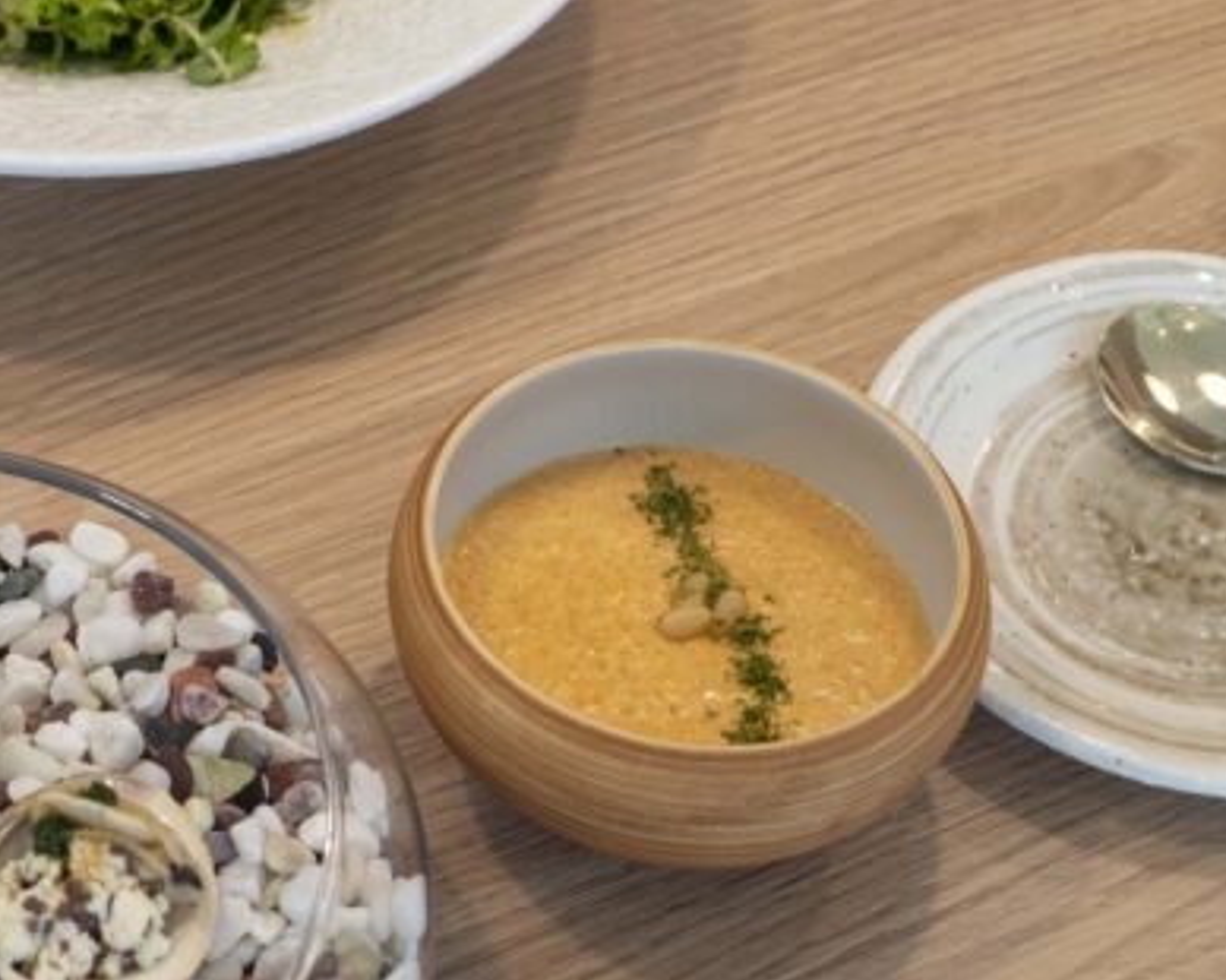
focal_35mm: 119
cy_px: 90
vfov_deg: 12.8
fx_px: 4316
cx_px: -13
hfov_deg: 15.8
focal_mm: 48
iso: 800
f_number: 5.6
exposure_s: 1/160
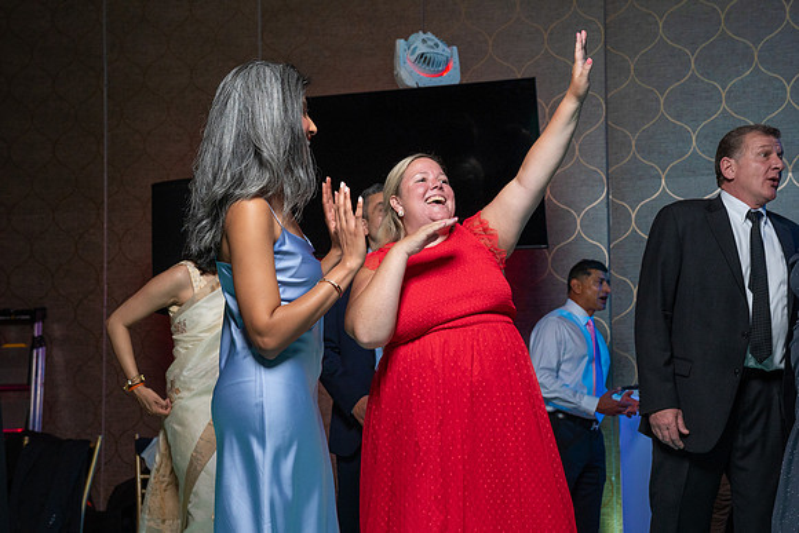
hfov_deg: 39.4
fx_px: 1115
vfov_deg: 26.9
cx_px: 442
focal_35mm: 50
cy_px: 289
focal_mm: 45
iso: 2000
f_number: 5.6
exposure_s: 1/200
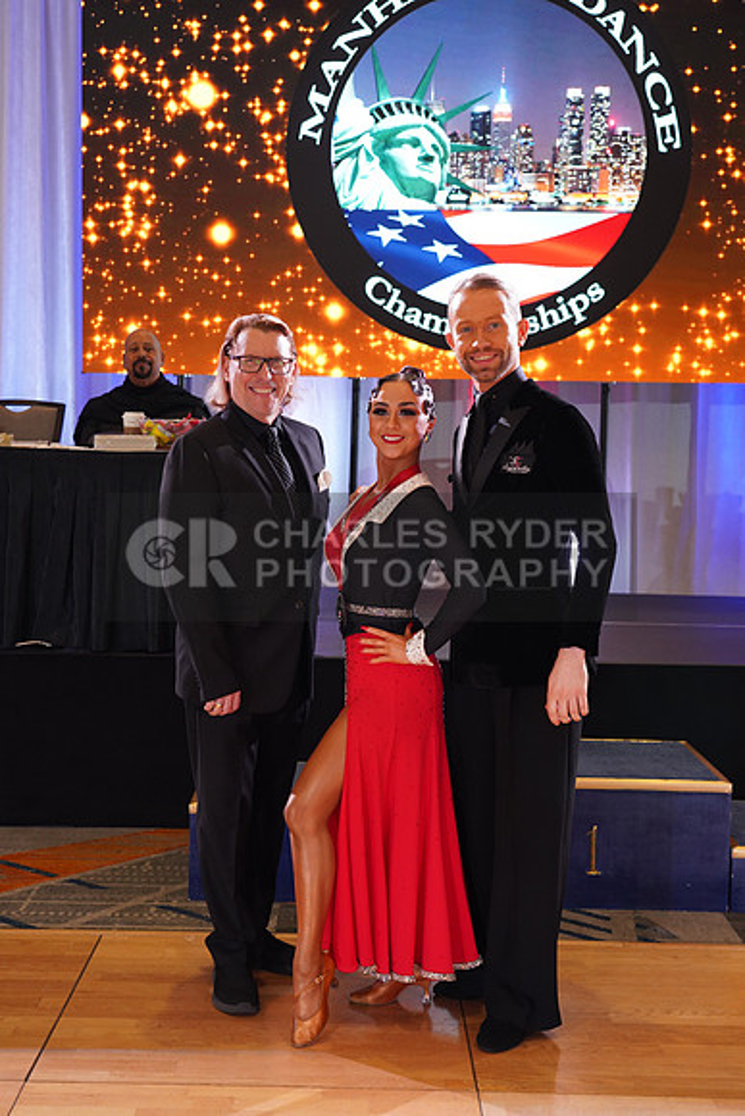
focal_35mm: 46
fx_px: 1427
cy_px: 558
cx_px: 372
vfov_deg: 42.7
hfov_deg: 29.3
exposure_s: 1/160
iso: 1600
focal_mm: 46
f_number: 4.5
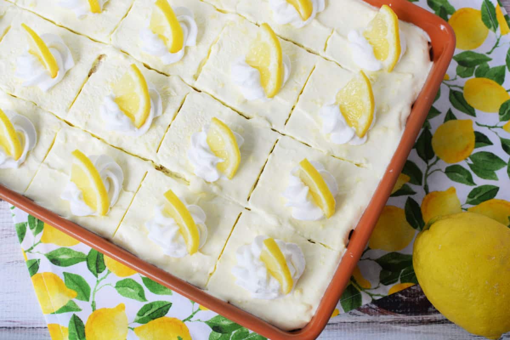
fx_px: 744
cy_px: 170
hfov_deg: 37.9
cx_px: 255
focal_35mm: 52
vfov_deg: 25.8
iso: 400
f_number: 5.6
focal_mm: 35
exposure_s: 1/125
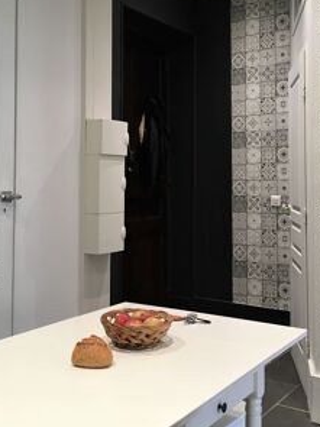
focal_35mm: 42
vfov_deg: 44.4
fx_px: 518
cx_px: 200
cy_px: 160
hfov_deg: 34.2
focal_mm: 4.15
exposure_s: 1/33
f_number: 2.2
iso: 100
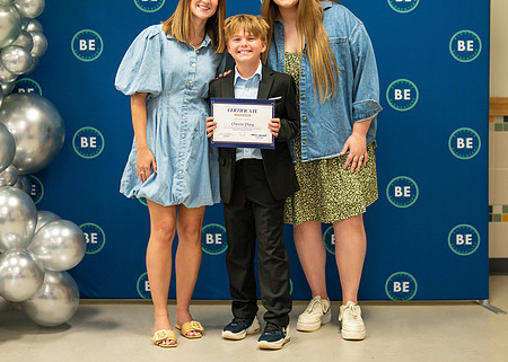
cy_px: 128
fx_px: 1211
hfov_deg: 23.7
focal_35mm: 84
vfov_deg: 17.0
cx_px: 257
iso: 1000
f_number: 1.2
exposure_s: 1/400
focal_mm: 50
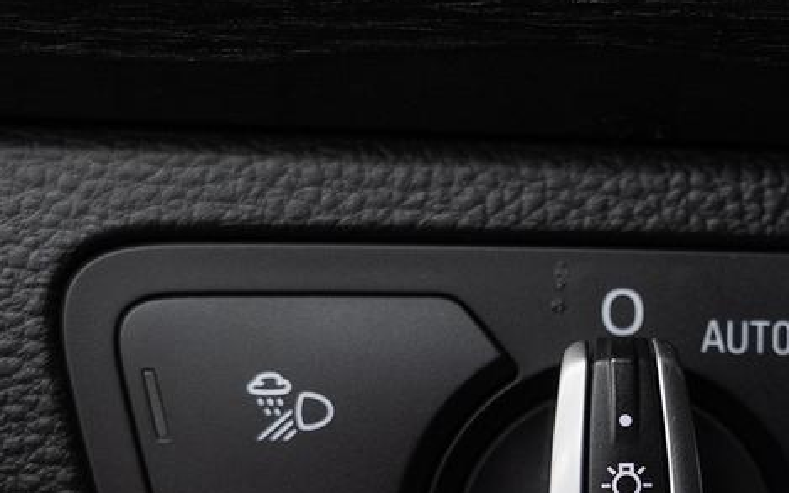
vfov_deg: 14.0
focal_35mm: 92
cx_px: 633
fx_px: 1978
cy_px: 488
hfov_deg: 22.3
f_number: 3.5
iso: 1000
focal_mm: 29.4
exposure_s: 1/40
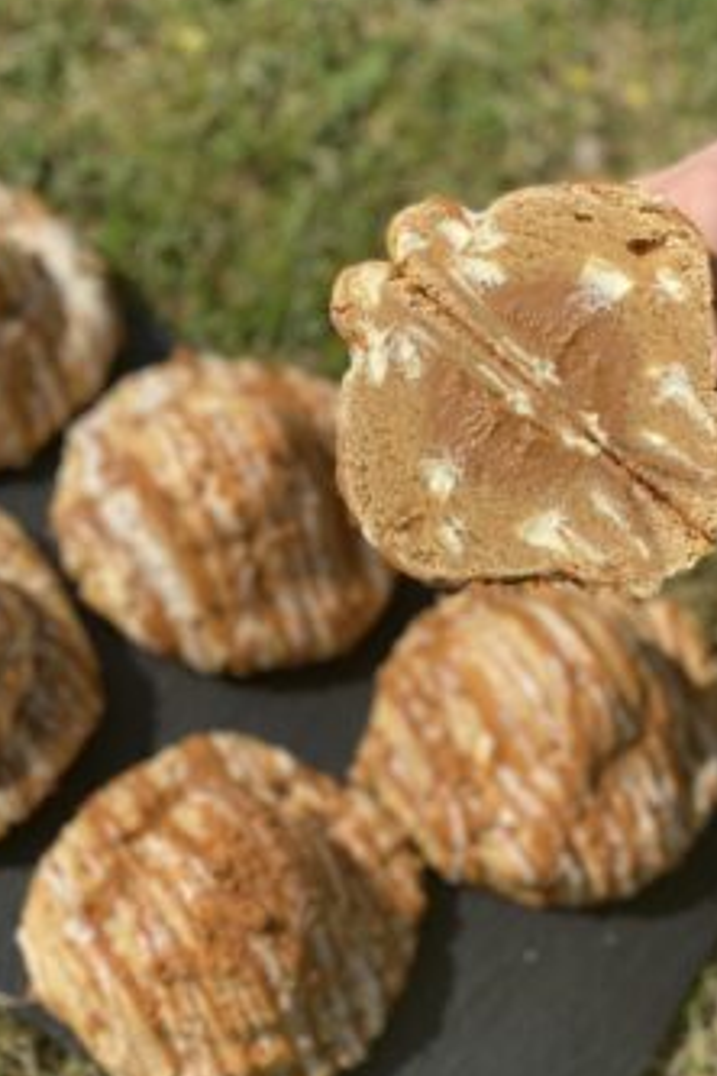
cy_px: 543
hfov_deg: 20.9
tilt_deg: -63.2
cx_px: 336
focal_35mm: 65
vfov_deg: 31.0
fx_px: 1942
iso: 20
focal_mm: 6
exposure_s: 1/1776
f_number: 2
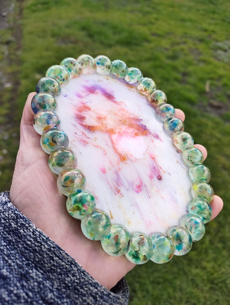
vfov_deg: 71.5
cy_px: 152
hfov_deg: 56.9
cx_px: 115
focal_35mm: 24
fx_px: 212
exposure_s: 1/205
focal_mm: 5.56
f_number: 1.88
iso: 50
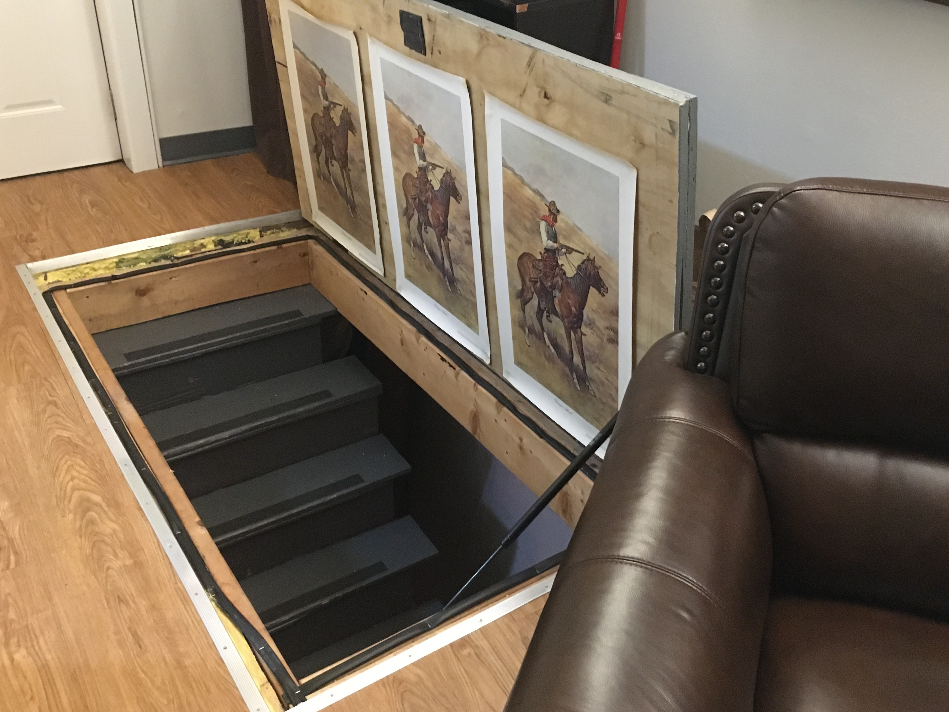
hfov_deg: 52.5
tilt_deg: -30.4
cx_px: 525
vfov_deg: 40.6
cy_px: 315
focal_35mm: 35
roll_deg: -2.7
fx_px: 960
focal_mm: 4.15
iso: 320
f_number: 2.2
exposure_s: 1/15
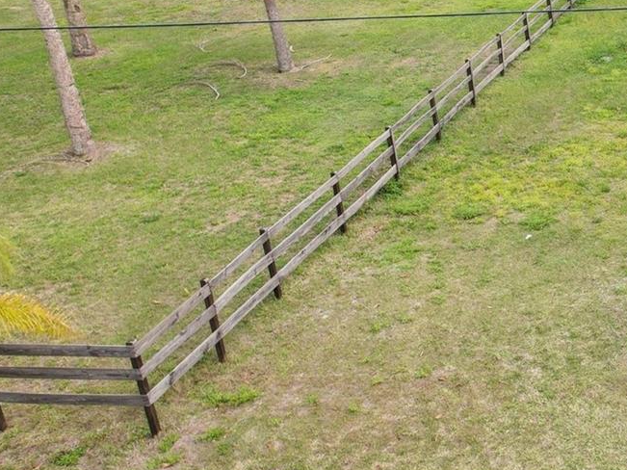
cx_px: 765
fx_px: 942
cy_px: 115
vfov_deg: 27.6
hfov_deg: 30.8
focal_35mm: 52
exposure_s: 1/800
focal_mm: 8.4
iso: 160
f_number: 2.8
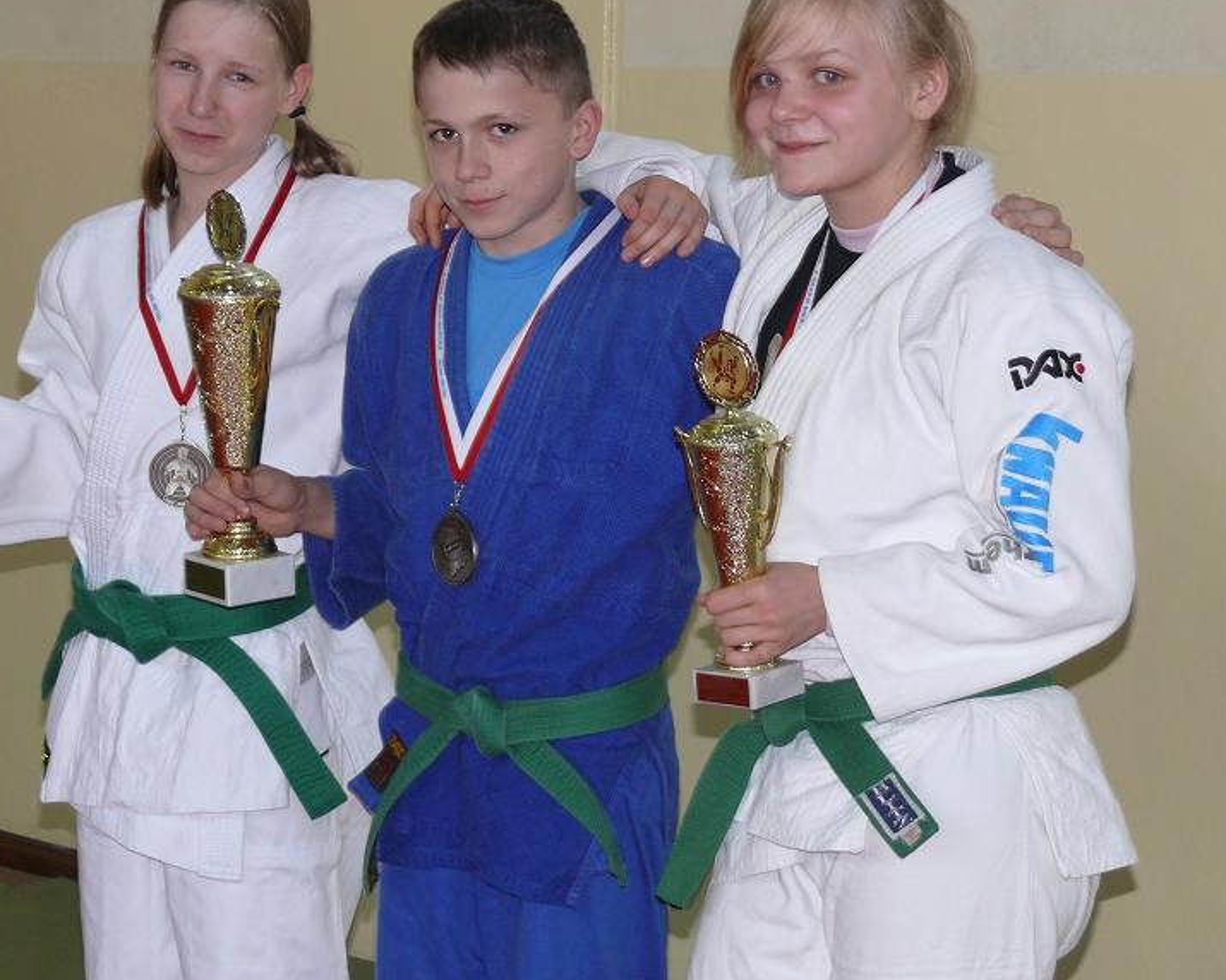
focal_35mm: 112
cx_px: 549
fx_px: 4064
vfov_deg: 13.8
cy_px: 430
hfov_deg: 17.2
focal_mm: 19.1
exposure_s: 1/30
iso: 125
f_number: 3.2
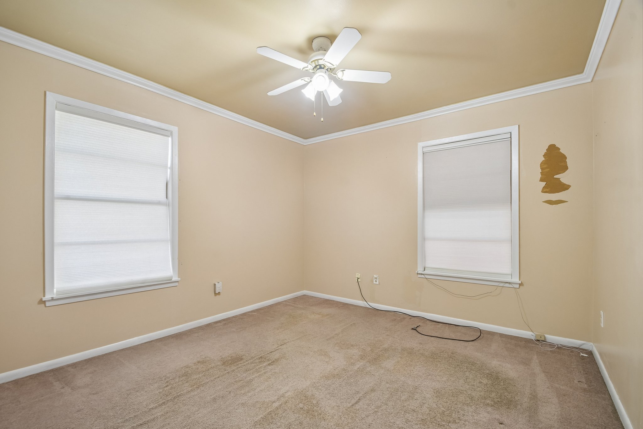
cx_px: 322
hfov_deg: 100.4
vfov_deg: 77.3
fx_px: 268
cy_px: 214
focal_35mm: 15
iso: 400
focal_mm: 10
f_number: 8
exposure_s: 1/8
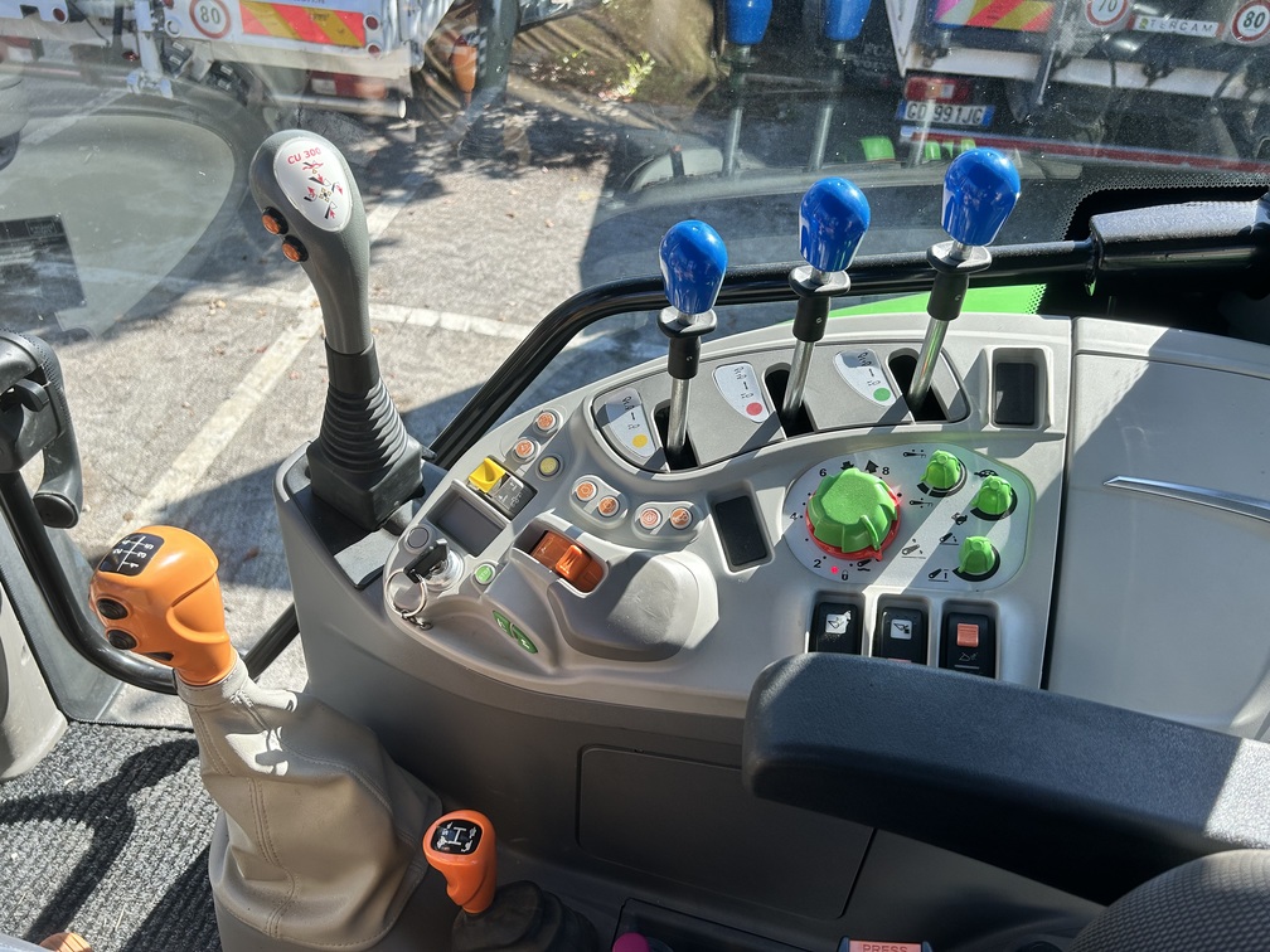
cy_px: 476
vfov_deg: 53.1
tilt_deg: -37.7
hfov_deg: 67.3
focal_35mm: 26
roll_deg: -6.5
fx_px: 954
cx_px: 635
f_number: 1.5
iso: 50
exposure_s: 1/873
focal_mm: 5.7
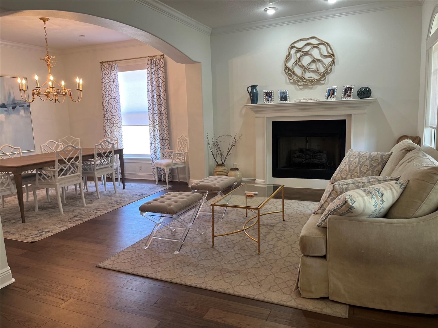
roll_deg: +1.8
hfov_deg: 67.3
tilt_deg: -9.8
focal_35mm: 26
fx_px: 329
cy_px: 164
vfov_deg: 53.1
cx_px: 219
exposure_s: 1/60
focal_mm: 5.1
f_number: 1.6
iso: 80
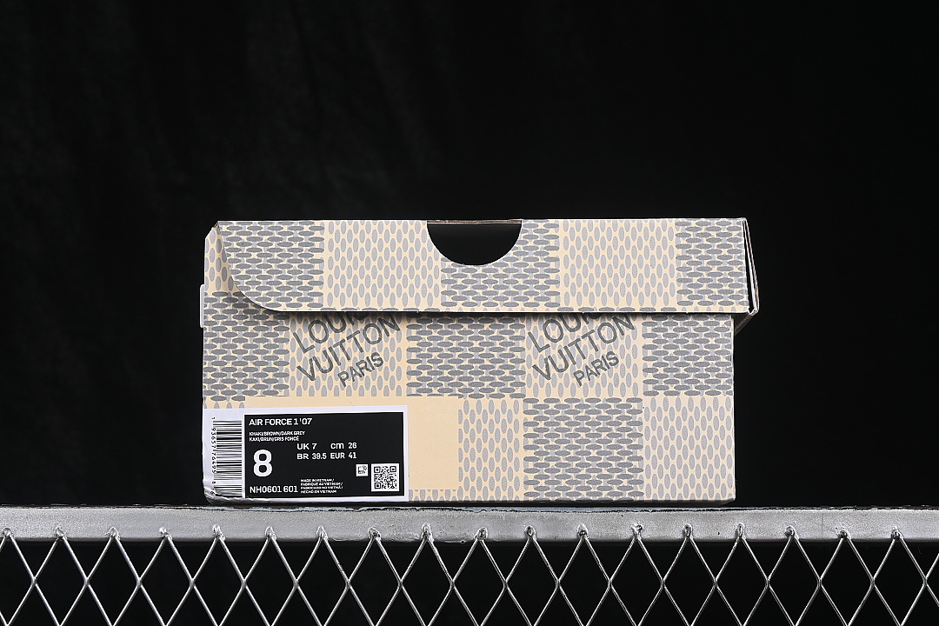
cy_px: 313
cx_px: 470
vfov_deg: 18.2
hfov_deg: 27.0
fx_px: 1956
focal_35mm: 75
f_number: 8
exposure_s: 1/80
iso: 160
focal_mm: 50
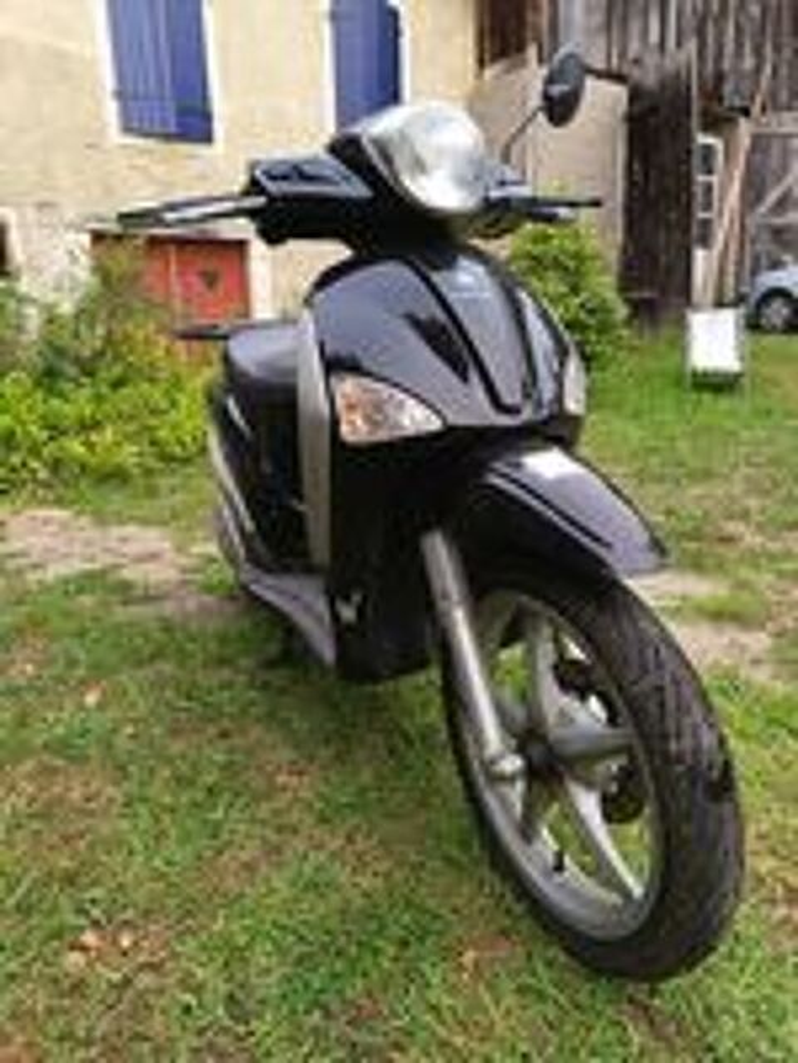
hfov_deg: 56.8
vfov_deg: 71.6
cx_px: 399
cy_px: 532
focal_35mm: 24
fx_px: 738
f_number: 1.75
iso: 119
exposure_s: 1/129
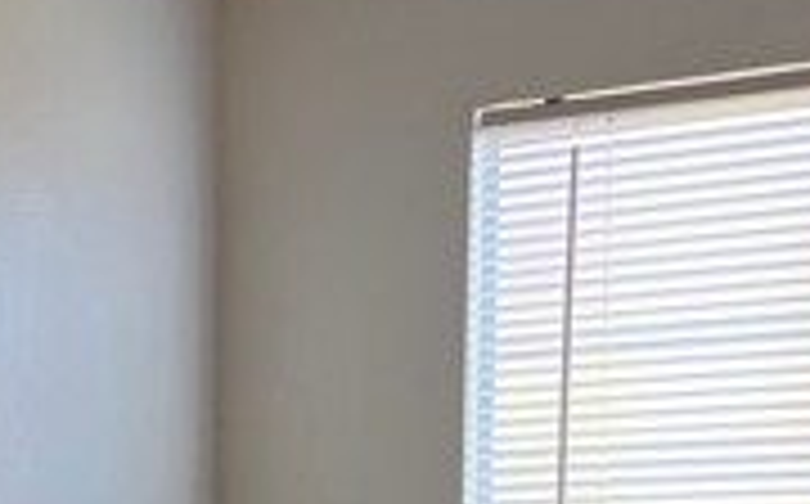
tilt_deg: -3.8
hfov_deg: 18.2
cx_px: -495
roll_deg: +0.4
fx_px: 2161
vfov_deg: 12.7
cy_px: 724
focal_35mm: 98
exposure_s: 1/60
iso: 125
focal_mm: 5.7
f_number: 1.5
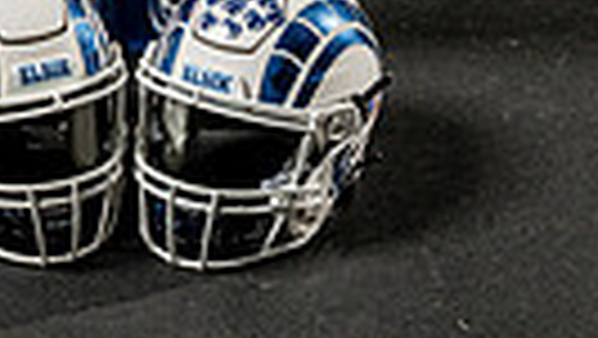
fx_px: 1460
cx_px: 99
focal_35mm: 92
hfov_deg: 22.8
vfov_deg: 11.2
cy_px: -460
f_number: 7.1
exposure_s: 1/200
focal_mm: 26
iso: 640
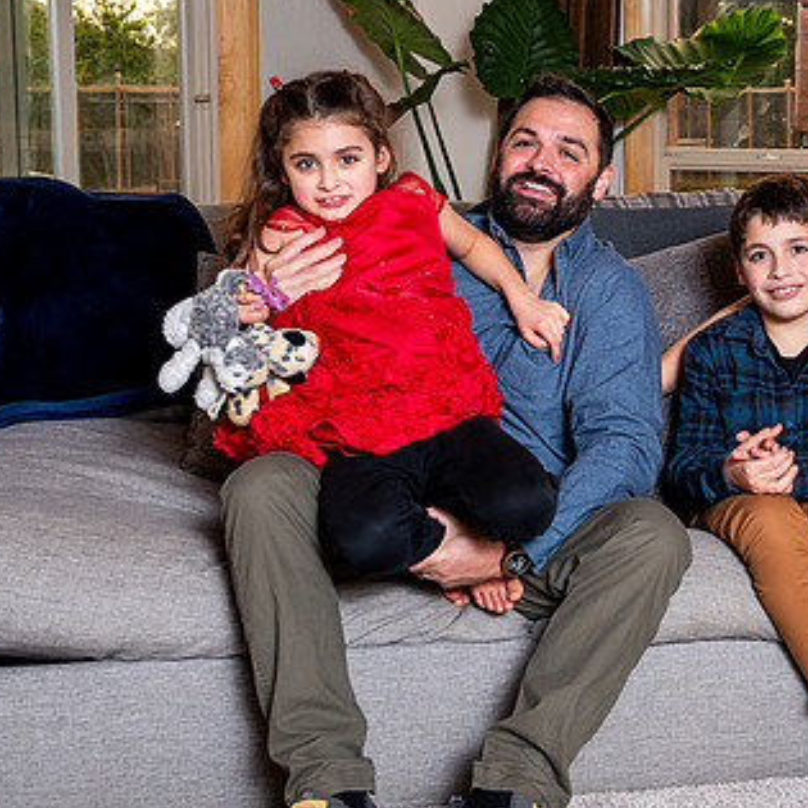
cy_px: 344
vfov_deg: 23.7
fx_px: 1928
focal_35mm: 73
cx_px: 667
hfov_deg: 23.3
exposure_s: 1/200
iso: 500
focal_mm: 36
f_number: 5
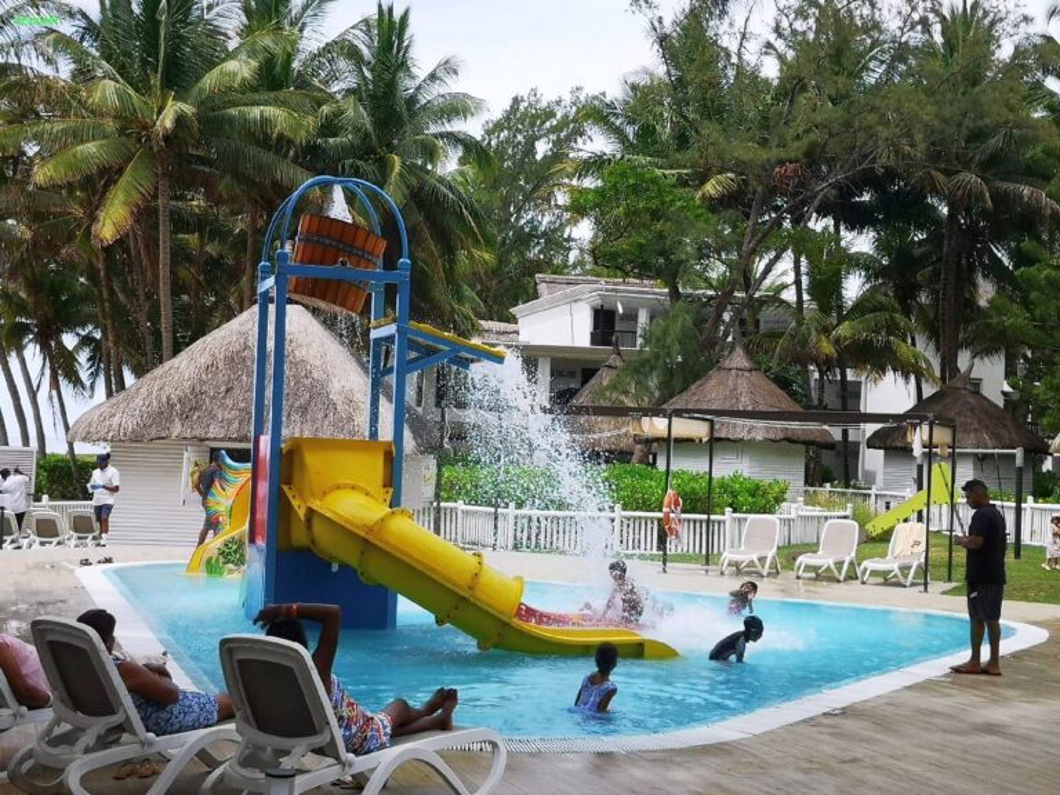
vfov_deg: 28.0
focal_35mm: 52
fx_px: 1592
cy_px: 398
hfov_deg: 36.8
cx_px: 530
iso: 50
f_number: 1.8
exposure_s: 1/1414
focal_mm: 5.58
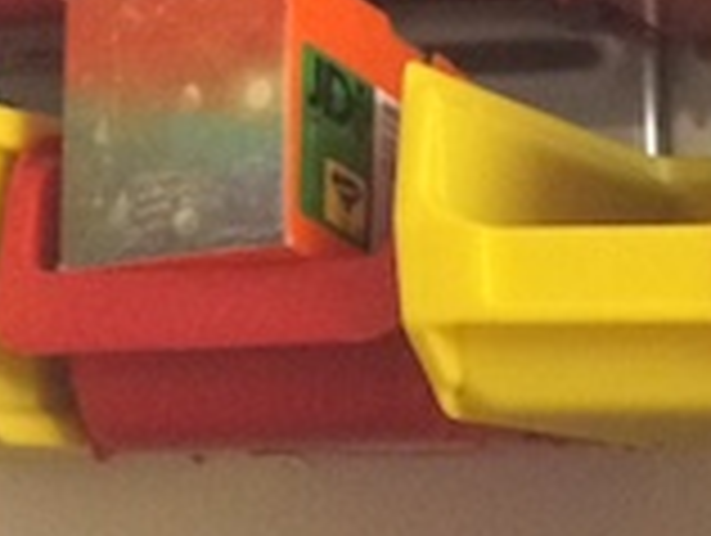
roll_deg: +1.2
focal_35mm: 165
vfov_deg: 8.3
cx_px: 1246
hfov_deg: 11.2
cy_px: 1272
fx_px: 3394
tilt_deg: -8.0
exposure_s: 1/25
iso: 320
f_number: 2.2
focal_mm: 4.15
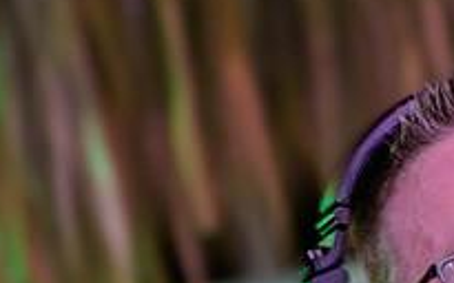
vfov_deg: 2.5
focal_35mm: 518
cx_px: 516
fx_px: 6407
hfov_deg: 4.0
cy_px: 412
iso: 12800
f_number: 4.8
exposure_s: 1/30
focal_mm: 120
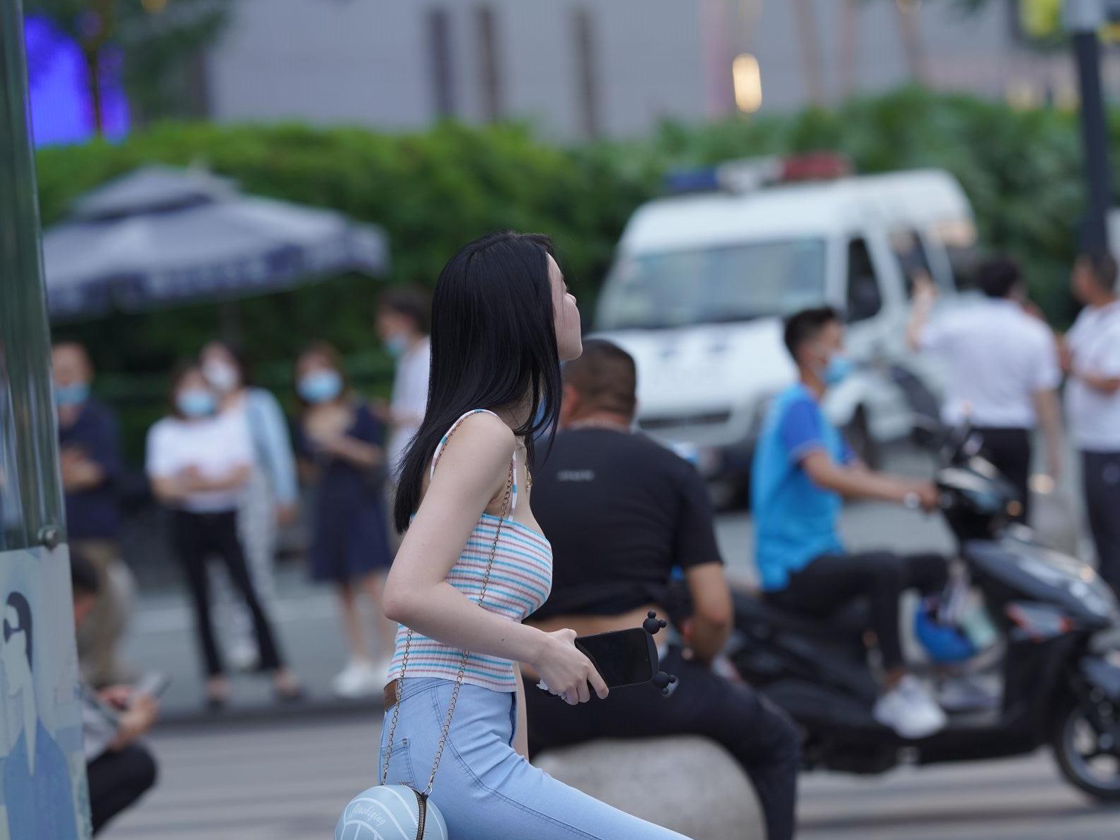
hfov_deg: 10.1
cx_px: 560
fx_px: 6308
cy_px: 563
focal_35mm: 195
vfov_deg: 7.6
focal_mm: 135
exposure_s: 1/640
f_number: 3.2
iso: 400
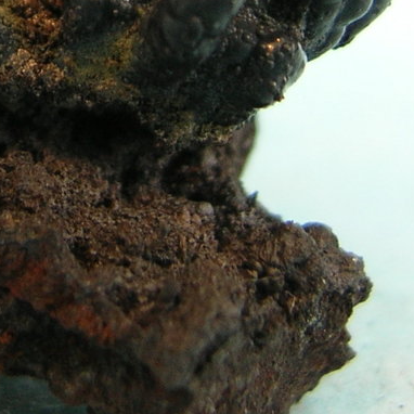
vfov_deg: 12.7
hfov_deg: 12.9
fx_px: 1800
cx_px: -57
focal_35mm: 133
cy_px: -133
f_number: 2.7
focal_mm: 6
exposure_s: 1/4.3
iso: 50
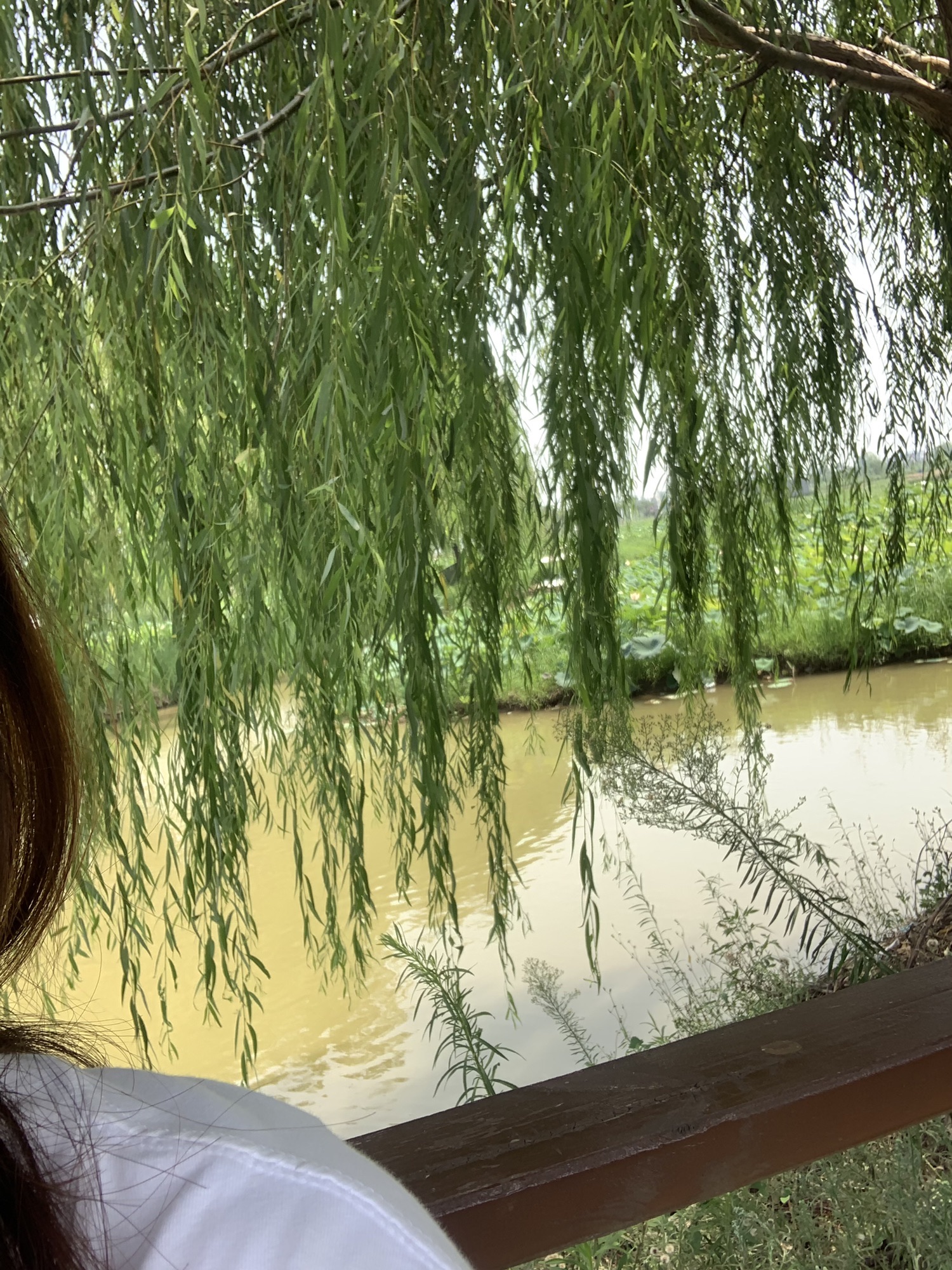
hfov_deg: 44.2
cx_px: 476
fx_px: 1173
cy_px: 635
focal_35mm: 32
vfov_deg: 56.8
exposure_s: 1/229
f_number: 2.2
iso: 16
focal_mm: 2.87
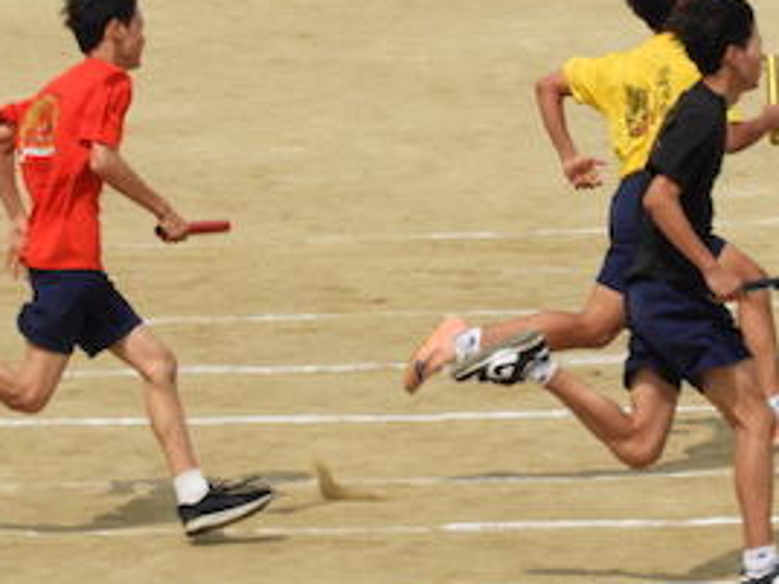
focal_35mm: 537
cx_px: 410
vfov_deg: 2.8
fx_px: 12085
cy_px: 215
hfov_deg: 3.7
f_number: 5.6
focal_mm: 64.5
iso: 100
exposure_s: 1/800
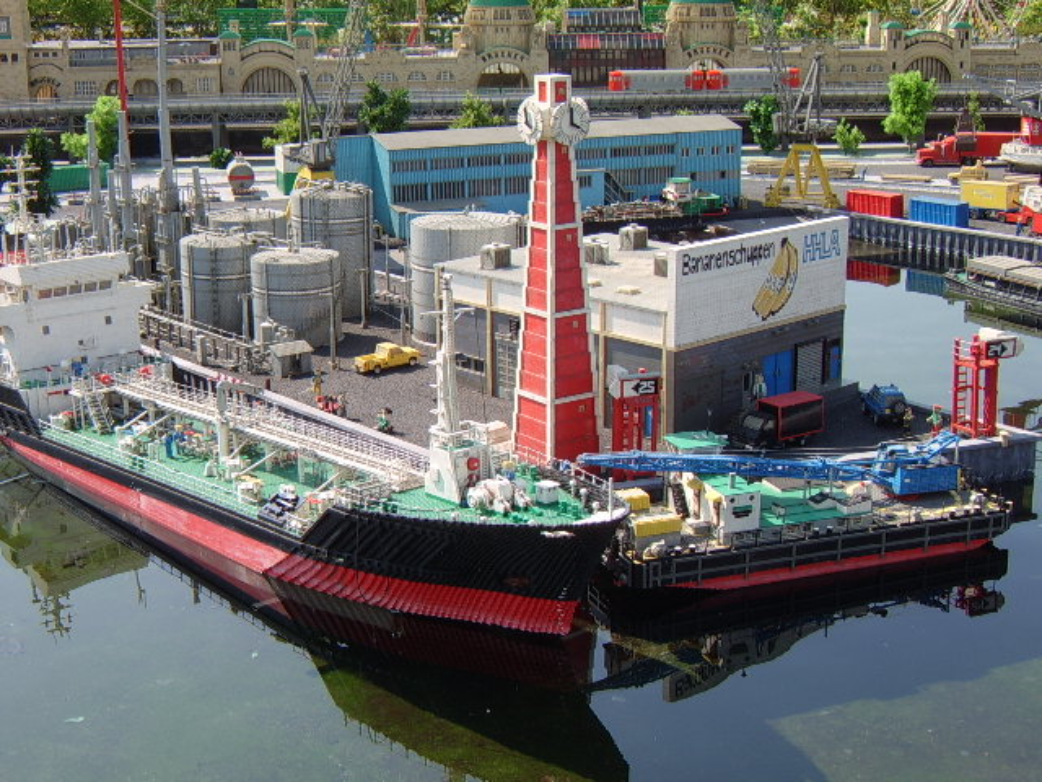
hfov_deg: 41.2
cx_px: 521
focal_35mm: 46
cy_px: 391
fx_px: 1385
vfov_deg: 31.5
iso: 50
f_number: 4.9
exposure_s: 1/192
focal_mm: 11.93
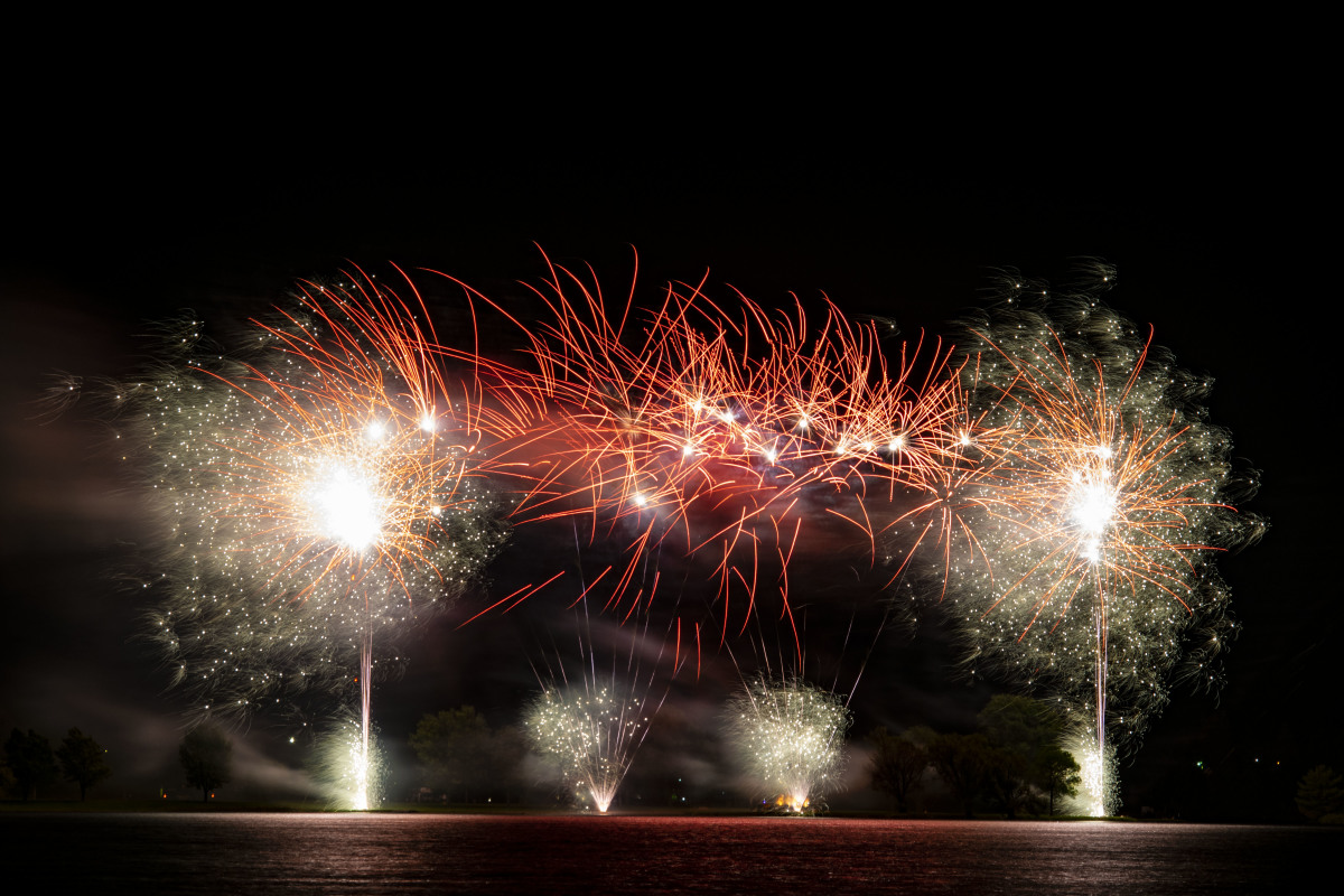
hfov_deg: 14.9
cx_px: 672
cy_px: 448
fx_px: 5152
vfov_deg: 9.9
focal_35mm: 138
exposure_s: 3.7
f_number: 11
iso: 100
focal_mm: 92
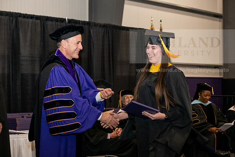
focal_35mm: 70
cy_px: 78
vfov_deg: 19.5
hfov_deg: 28.8
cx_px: 118
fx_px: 457
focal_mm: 70
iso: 1600
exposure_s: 1/200
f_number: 5.6
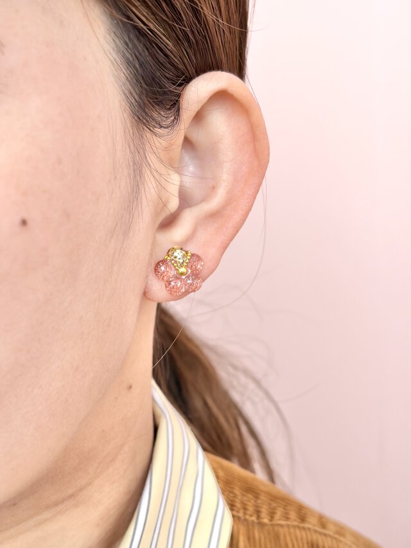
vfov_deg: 36.8
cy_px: 274
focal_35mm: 52
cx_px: 206
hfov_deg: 28.0
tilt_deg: +6.9
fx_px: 823
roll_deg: -0.4
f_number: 1.6
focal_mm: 5.96
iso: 125
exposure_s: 1/60
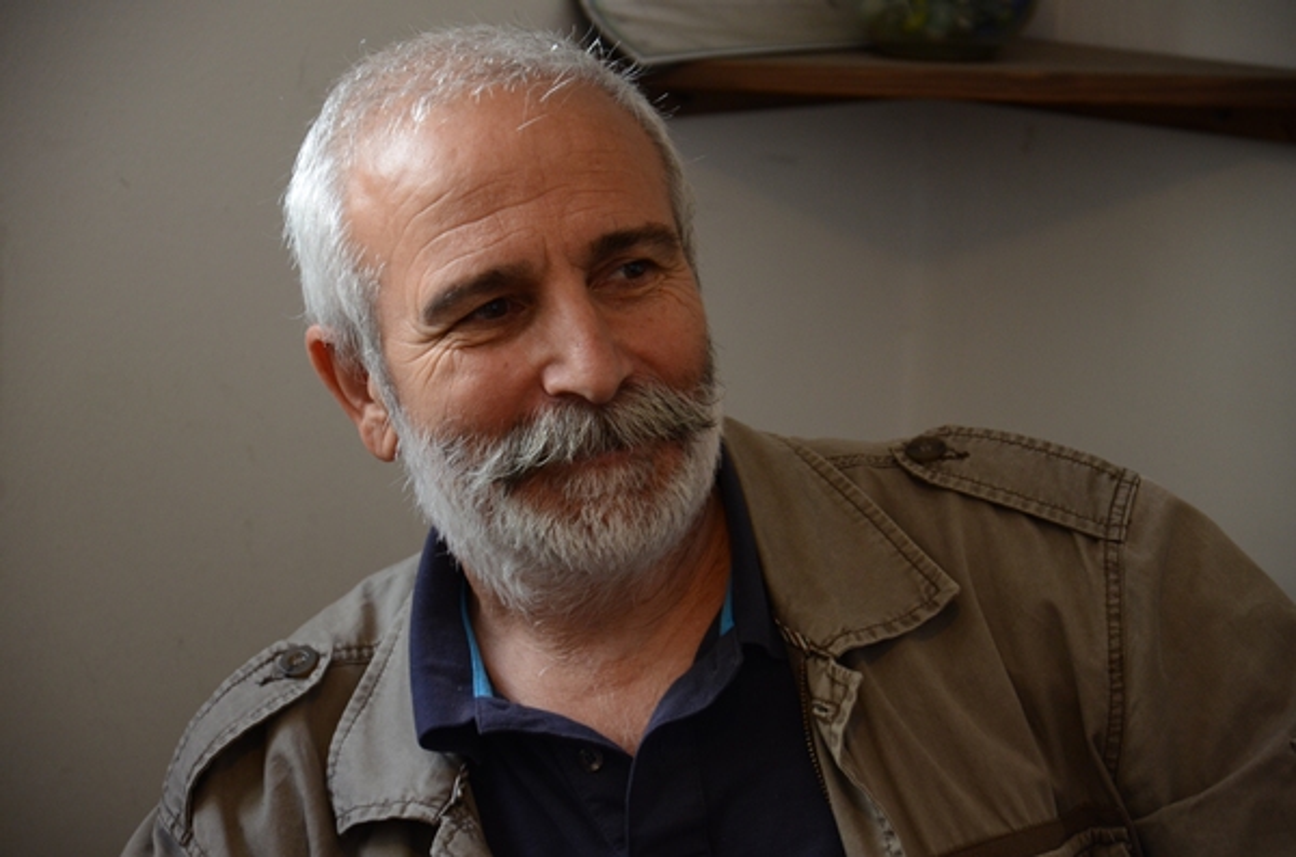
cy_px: 428
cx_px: 648
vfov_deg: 8.7
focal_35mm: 158
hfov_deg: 13.1
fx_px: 5657
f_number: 5.6
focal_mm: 105
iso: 800
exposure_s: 1/40
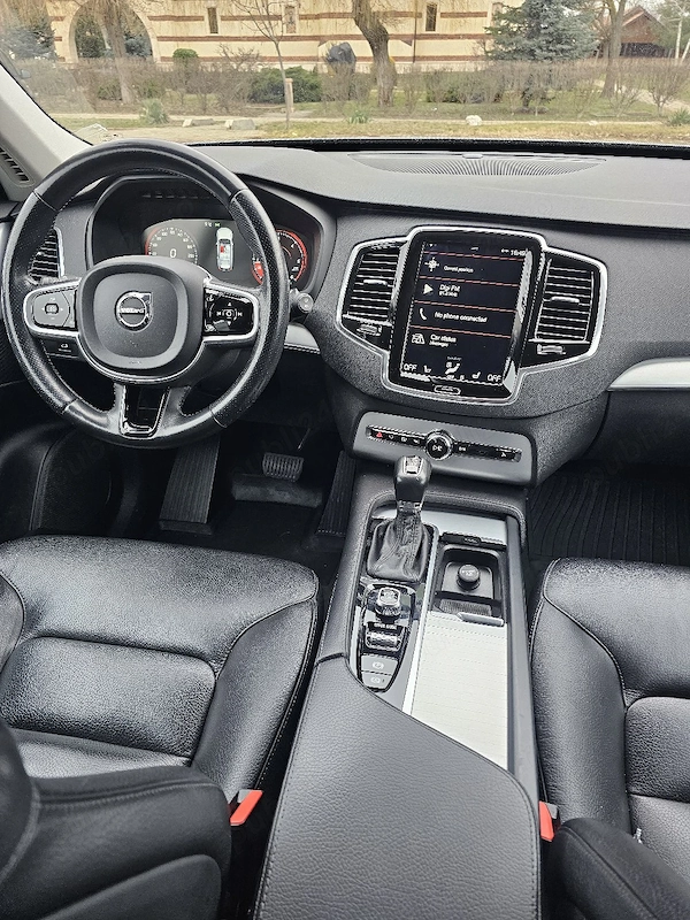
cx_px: 345
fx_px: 611
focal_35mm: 23
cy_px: 460
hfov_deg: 58.9
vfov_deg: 73.9
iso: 250
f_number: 1.7
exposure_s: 1/143
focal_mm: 6.3
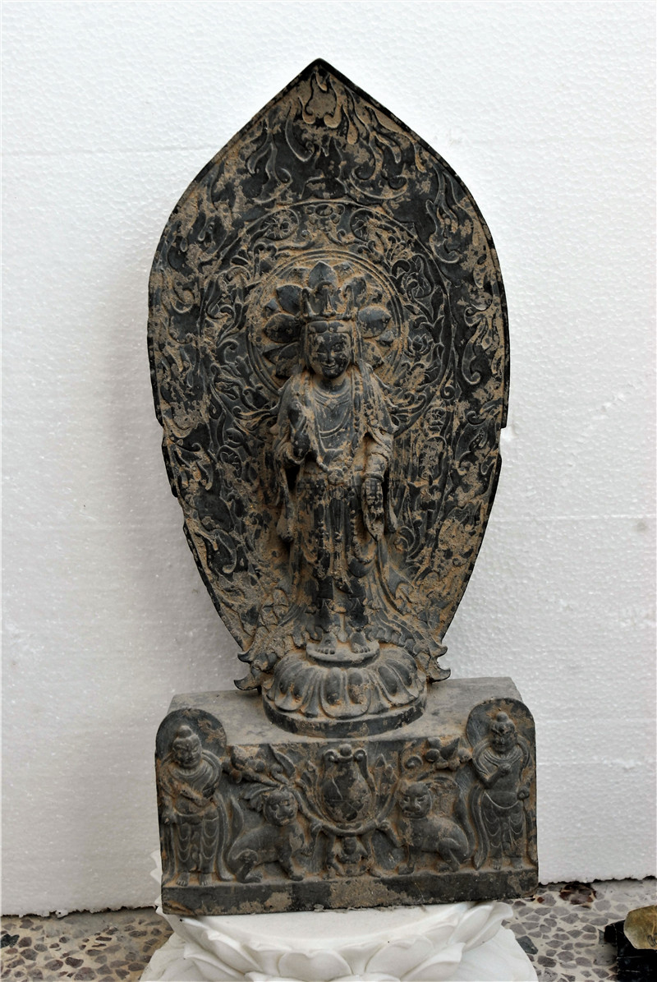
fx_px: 1433
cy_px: 491
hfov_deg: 25.8
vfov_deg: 37.8
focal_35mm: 52
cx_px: 328
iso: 560
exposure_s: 1/100
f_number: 8
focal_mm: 35
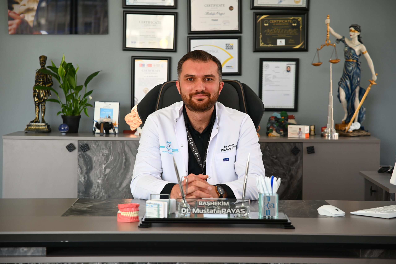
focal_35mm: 85
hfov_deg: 23.9
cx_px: 198
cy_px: 132
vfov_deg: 16.1
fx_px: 935
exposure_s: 1/200
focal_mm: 85
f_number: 5
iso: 640
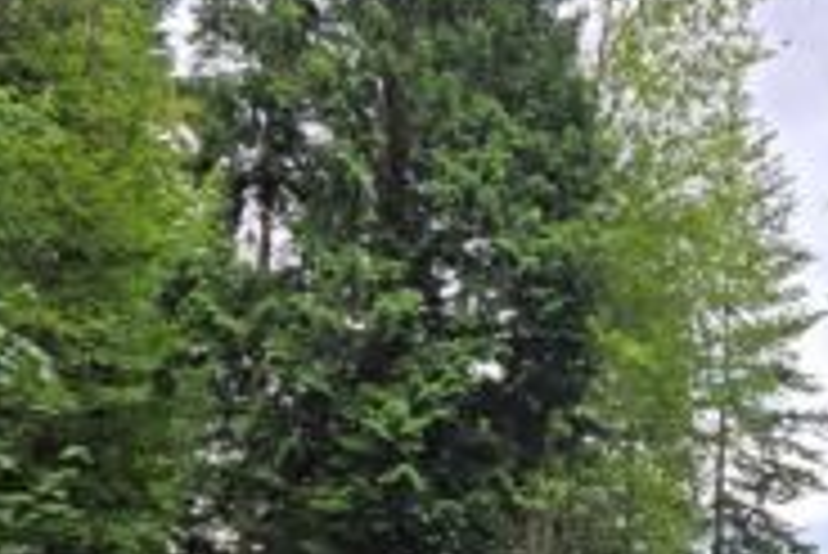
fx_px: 1197
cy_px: 536
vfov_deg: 25.0
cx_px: 670
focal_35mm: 52
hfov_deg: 36.8
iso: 25
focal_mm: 5.4
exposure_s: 1/682
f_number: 1.8
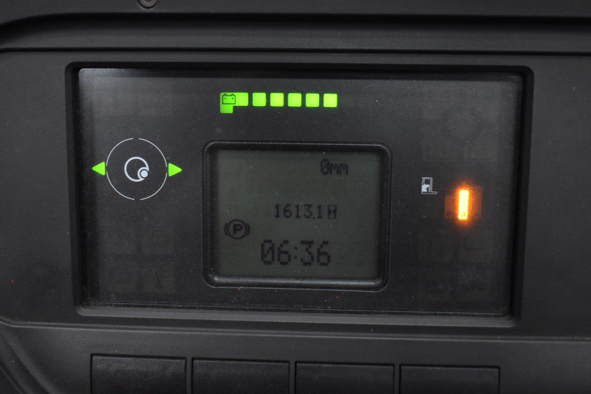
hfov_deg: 45.0
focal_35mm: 44
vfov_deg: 30.8
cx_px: 296
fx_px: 714
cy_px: 197
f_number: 4.2
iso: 2000
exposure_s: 1/60
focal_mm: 29
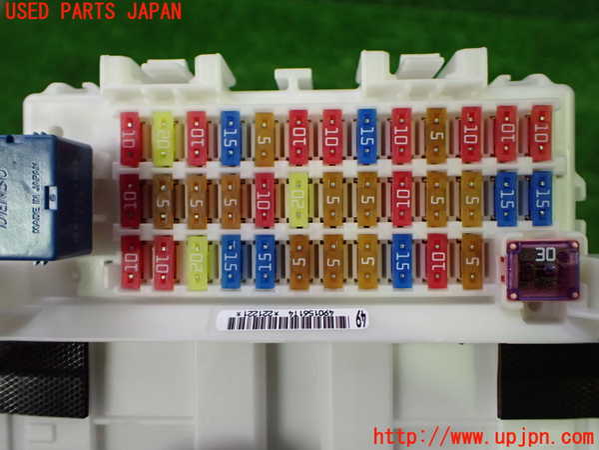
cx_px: 300
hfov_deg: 60.0
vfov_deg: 46.8
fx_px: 519
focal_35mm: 30
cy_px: 225
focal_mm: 5.4
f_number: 2.3
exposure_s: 1/125
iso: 400
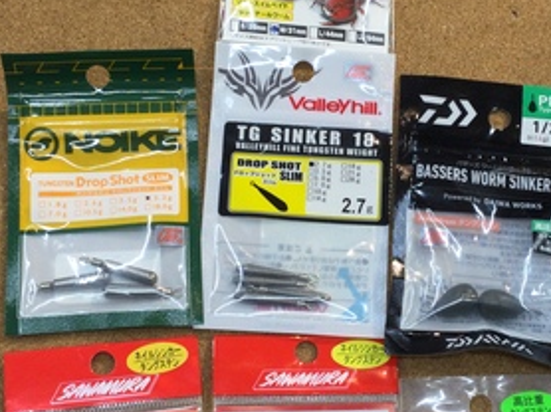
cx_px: 333
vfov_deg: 21.9
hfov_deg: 28.9
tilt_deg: -73.5
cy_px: 250
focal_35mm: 67
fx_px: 1066
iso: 32
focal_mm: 3.3
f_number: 2.4
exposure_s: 1/60
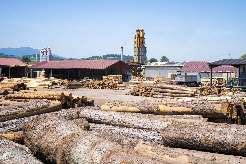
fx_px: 342
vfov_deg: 27.0
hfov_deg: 39.6
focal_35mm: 50
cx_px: 123
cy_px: 82
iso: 320
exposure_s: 1/500
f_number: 10
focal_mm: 50
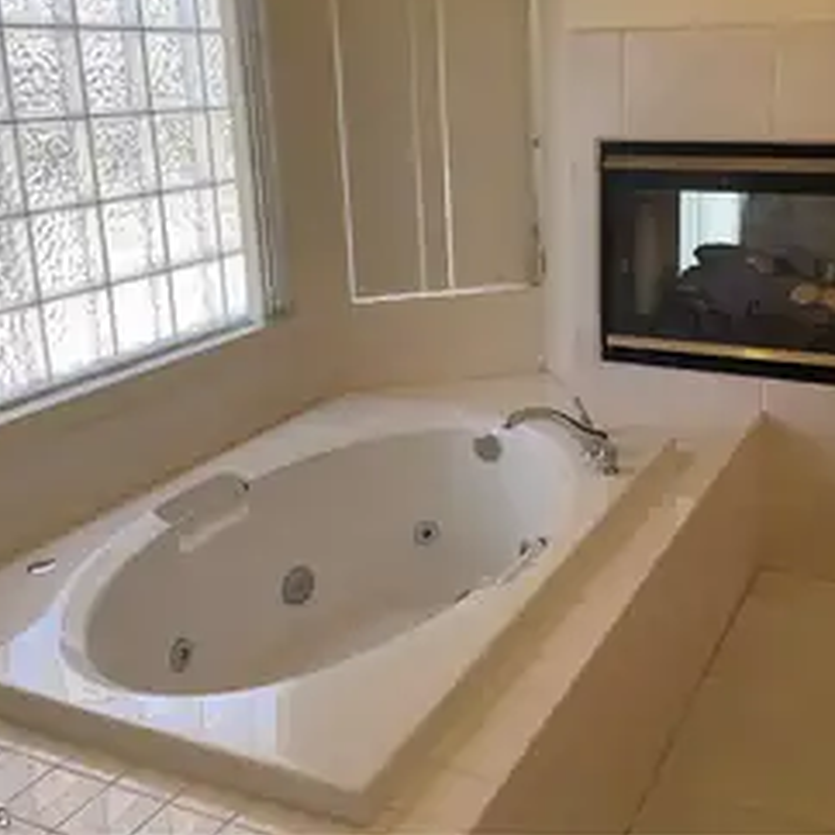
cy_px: 321
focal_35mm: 38
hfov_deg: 43.3
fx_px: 1037
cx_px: 552
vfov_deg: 43.6
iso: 32
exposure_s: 1/381
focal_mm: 4.2
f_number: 1.6
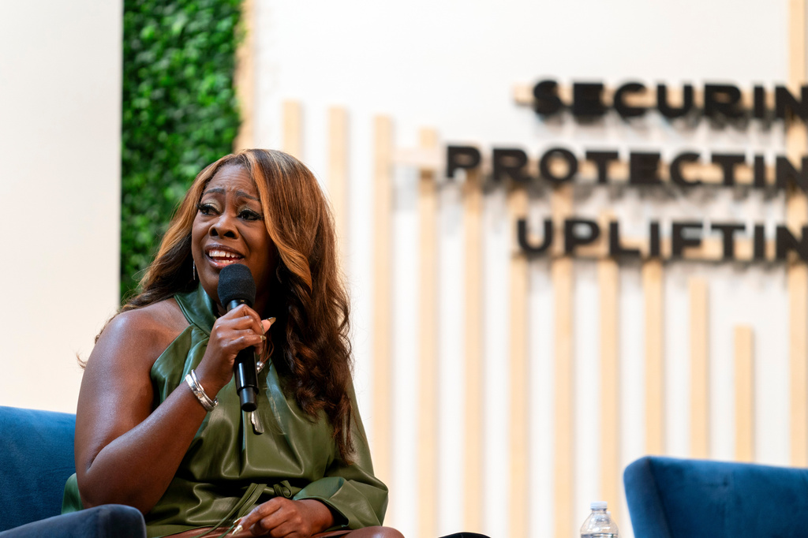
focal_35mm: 198
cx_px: 404
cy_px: 269
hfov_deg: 10.4
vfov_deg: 6.9
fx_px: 4442
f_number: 2.8
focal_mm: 198
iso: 1000
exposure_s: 1/160
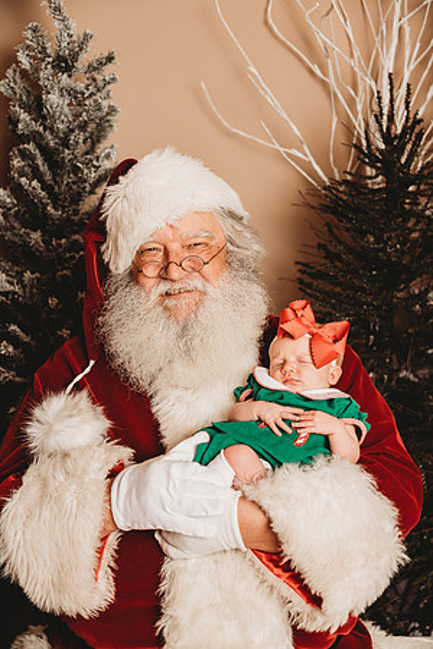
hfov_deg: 23.4
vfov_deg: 34.5
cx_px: 216
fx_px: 1046
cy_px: 324
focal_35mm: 58
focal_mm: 58
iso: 100
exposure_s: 1/160
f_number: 4
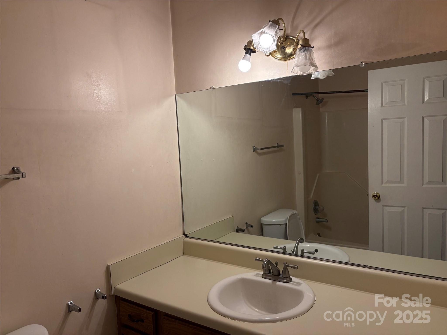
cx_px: 224
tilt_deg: -5.0
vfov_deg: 53.1
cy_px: 168
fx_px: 336
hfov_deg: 67.3
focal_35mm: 26
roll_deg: +3.7
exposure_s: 1/120
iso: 125
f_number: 1.6
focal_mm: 5.96
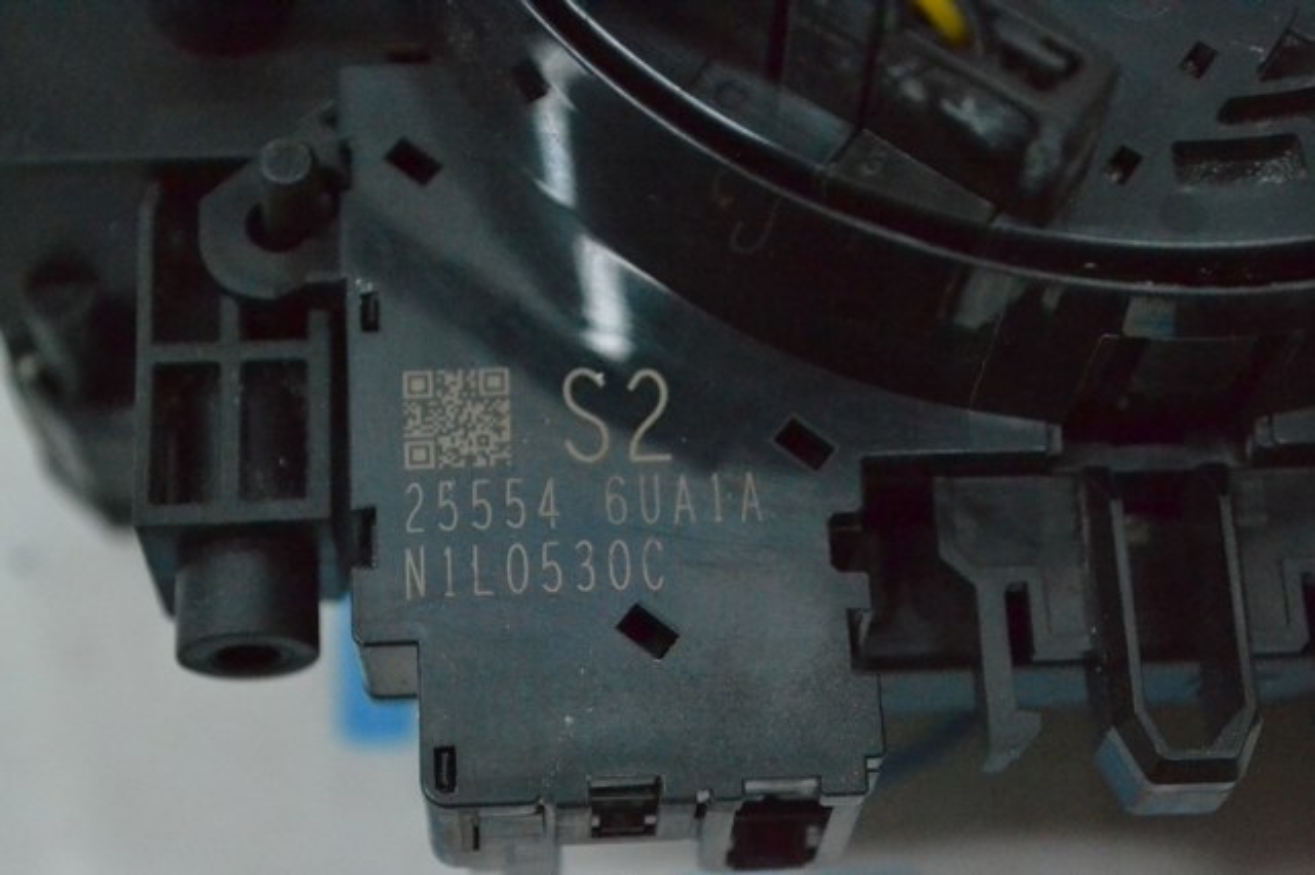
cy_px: 438
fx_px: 3012
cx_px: 658
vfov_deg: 16.5
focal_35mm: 82
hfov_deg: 24.6
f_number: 5.6
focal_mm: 55
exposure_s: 1/800
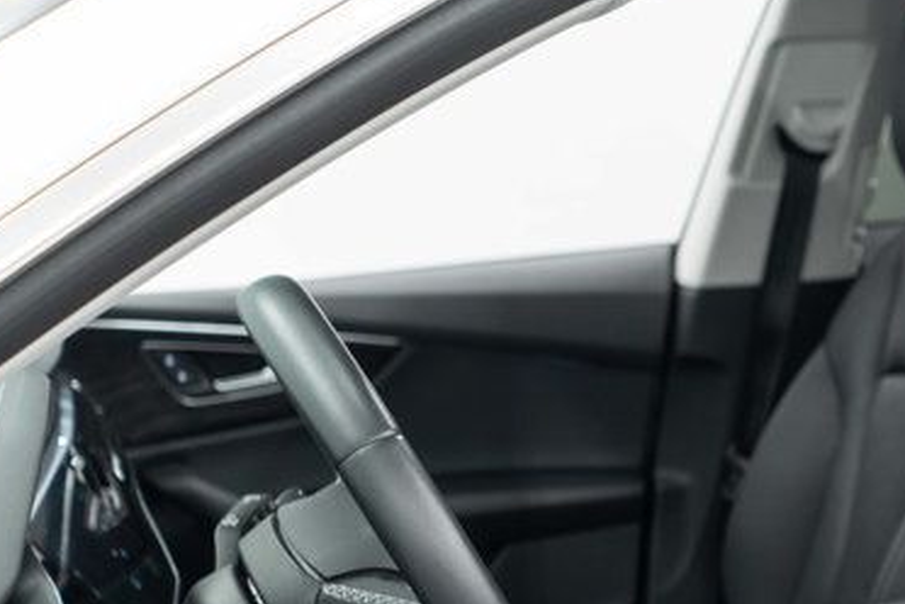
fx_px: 1936
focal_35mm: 77
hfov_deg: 24.6
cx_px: 978
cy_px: 678
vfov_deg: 17.1
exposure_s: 1/50
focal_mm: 28
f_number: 3.2
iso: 640
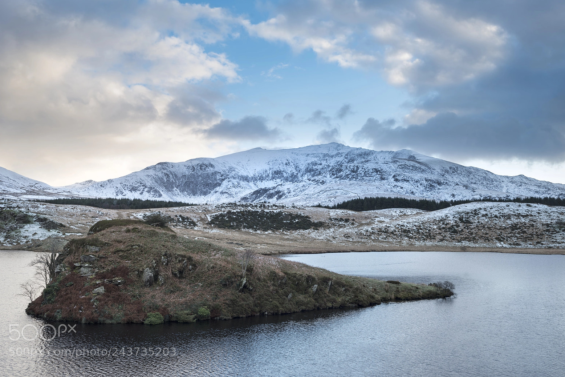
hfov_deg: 53.1
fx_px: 565
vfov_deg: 36.9
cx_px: 277
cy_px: 186
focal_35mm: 36
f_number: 11
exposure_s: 1/30
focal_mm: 35
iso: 100
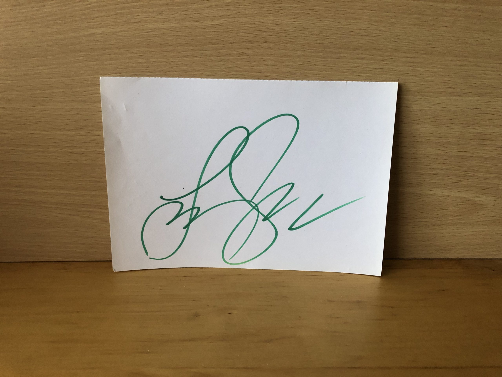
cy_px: 188
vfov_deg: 49.7
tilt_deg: -21.7
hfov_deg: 63.4
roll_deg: -1.8
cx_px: 251
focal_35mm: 28
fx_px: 406
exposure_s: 1/15
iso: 80
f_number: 1.8
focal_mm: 3.99
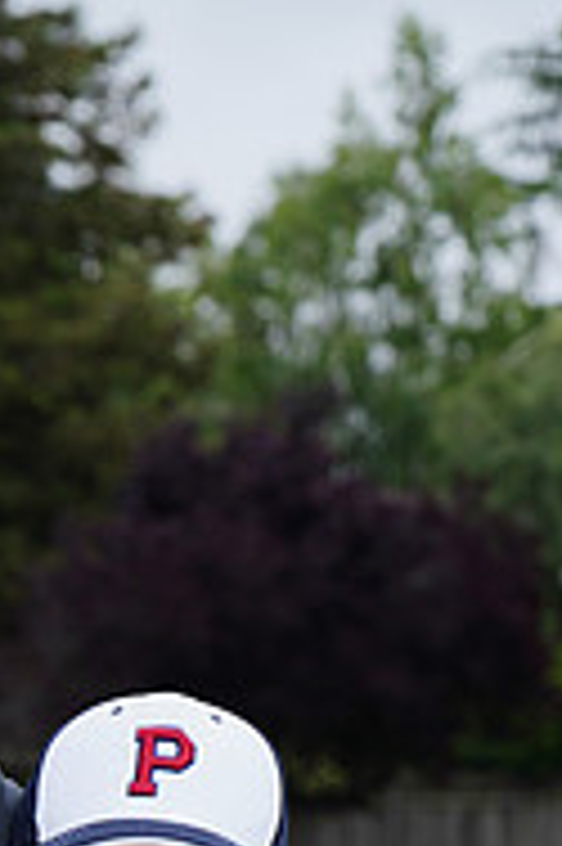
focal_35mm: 374
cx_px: -142
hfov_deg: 3.7
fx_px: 8773
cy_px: 1264
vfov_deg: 5.5
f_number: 8
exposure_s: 1/200
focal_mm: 121
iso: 200
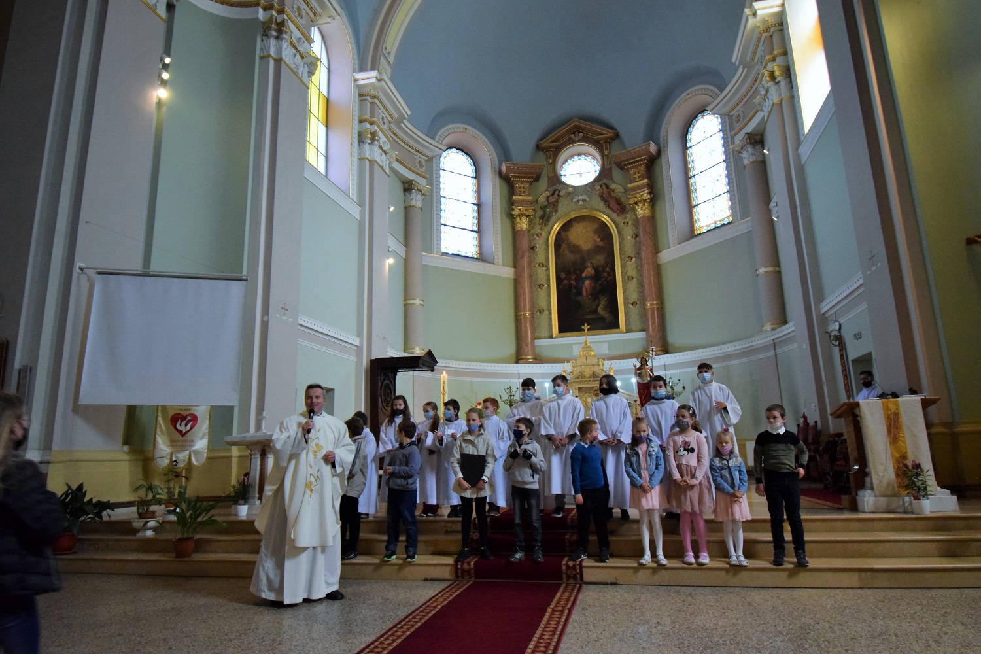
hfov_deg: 81.2
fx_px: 572
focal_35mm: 21
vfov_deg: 59.5
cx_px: 490
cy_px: 327
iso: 3200
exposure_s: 1/100
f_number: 5
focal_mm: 14
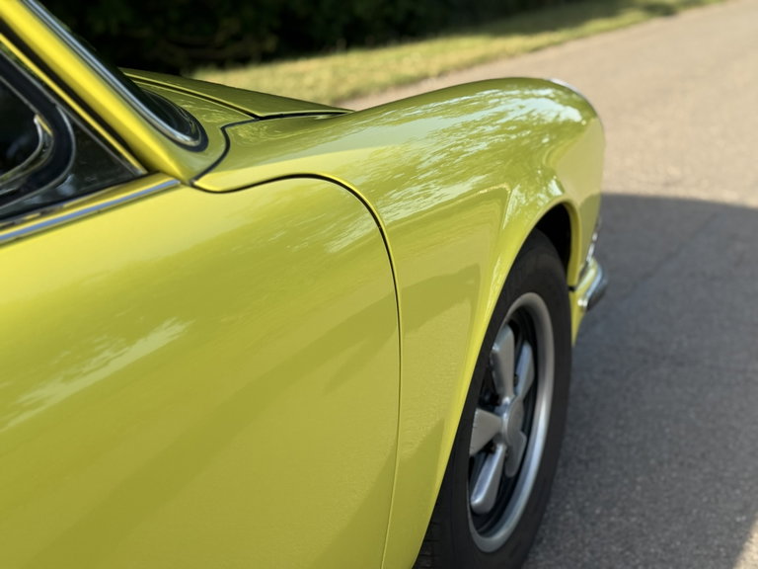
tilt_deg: -19.2
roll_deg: -1.2
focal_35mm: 48
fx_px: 1051
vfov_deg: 30.3
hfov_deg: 39.7
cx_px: 379
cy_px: 284
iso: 80
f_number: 1.78
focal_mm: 6.76
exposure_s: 1/1883
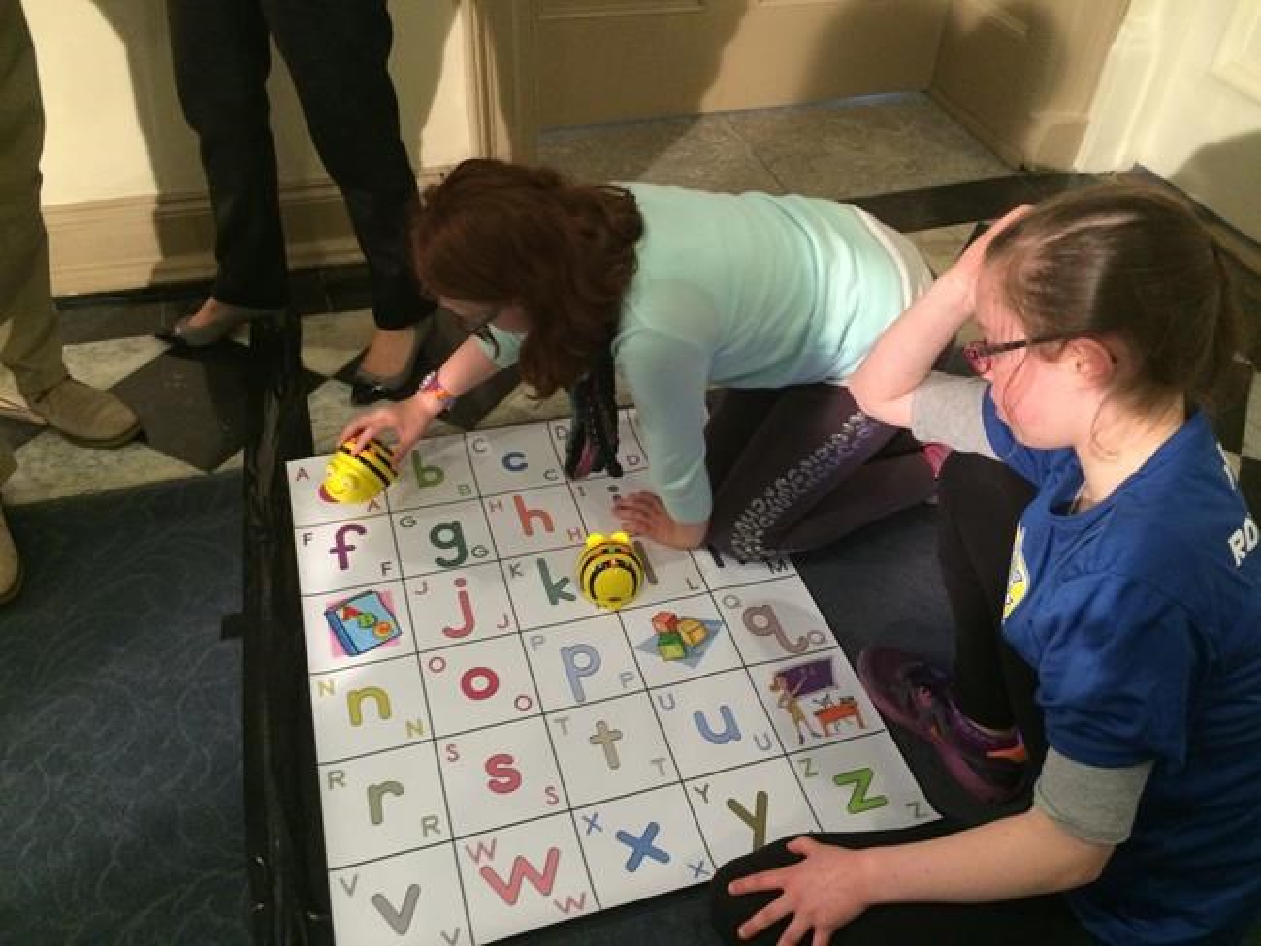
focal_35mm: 29
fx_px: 1057
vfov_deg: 48.3
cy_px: 473
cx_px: 630
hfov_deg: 61.6
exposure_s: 1/30
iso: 320
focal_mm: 4.15
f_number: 2.2
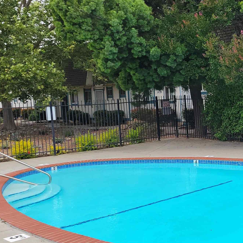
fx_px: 421
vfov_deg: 32.2
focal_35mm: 53
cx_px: 255
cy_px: 120
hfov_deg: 29.6
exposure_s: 1/885
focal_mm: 5.4
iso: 40
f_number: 1.8
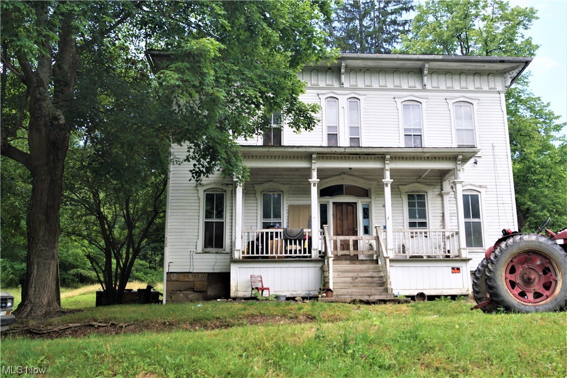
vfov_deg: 40.0
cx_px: 284
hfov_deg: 57.2
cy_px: 189
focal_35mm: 33
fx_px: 520
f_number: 5.6
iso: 100
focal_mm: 22
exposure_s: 1/125
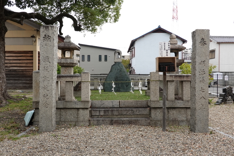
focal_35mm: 35
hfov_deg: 54.4
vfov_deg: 37.9
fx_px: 228
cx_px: 117
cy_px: 78
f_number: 8
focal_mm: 13.03
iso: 125
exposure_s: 1/80
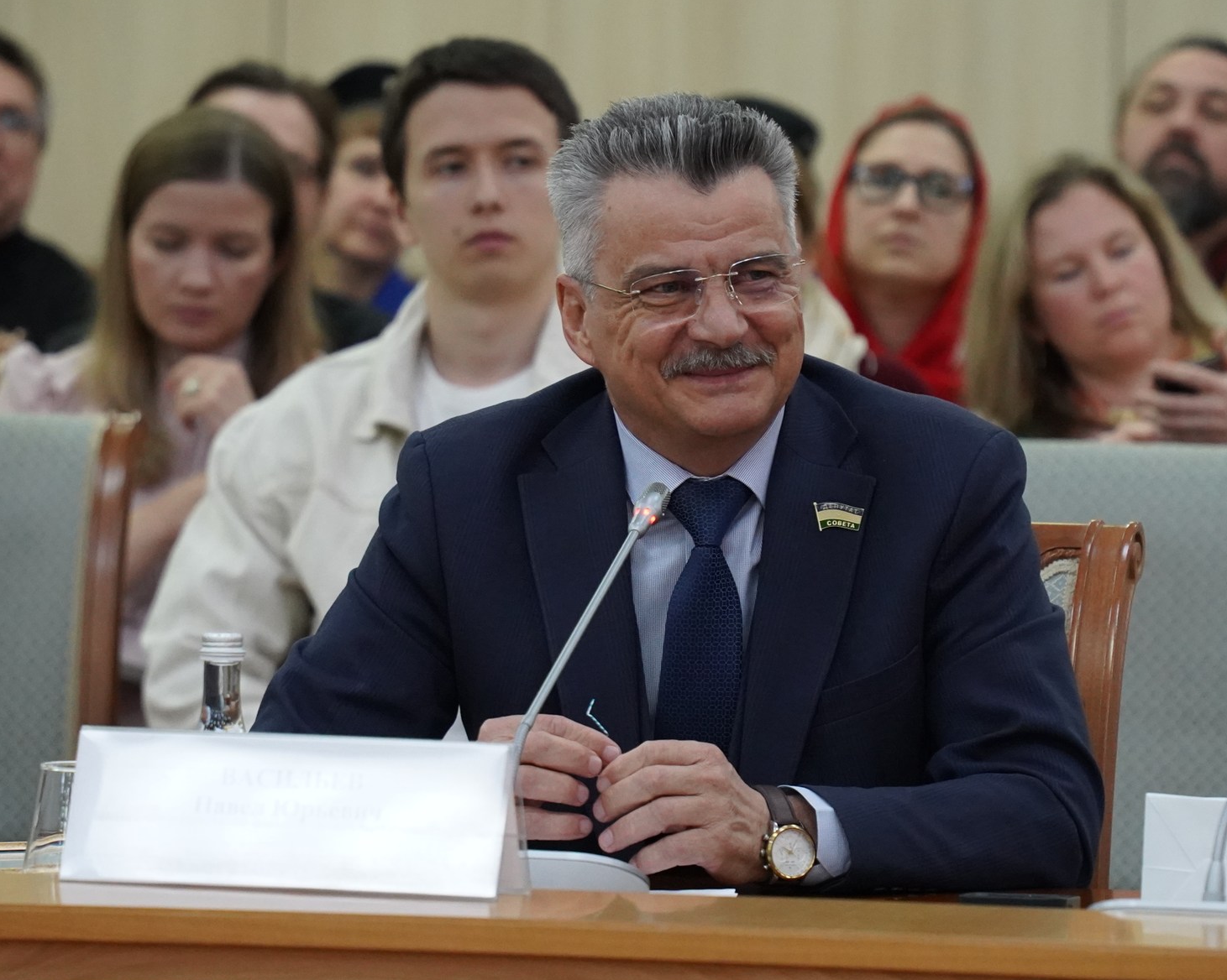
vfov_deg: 4.7
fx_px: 11944
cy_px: 577
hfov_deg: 5.9
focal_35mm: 329
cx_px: 682
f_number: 5.6
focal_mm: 200
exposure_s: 1/160
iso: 6400
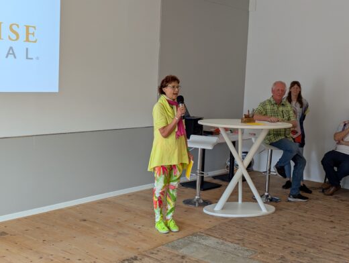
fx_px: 485
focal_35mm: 48
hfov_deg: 39.6
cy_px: 132
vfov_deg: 30.4
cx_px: 174
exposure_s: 1/84.4
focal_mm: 6.81
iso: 54
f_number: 1.85
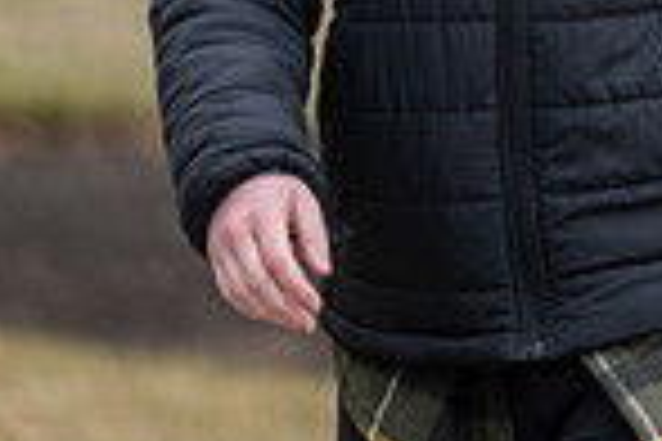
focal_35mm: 790
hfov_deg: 2.6
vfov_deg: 1.7
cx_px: 932
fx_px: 14526
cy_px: -358
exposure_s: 1/400
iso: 400
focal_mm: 200
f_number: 2.8
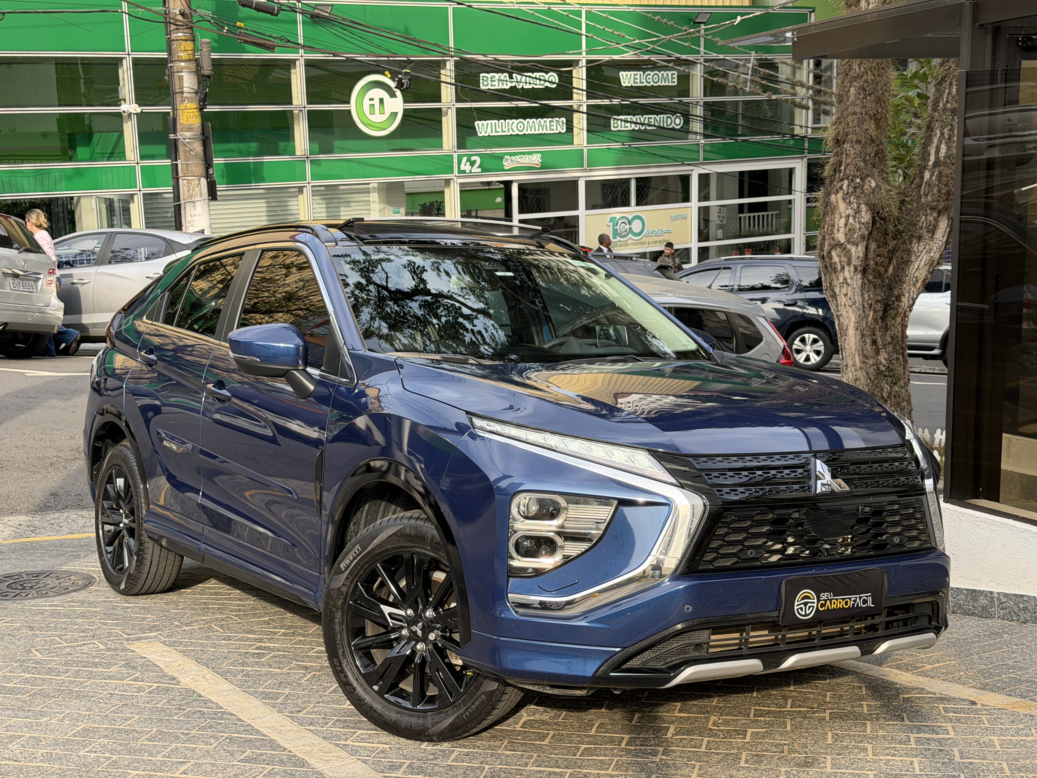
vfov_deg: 30.3
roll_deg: +2.4
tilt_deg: -11.2
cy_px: 389
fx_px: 1438
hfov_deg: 39.7
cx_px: 518
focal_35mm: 48
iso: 80
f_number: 1.78
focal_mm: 6.76
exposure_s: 1/865
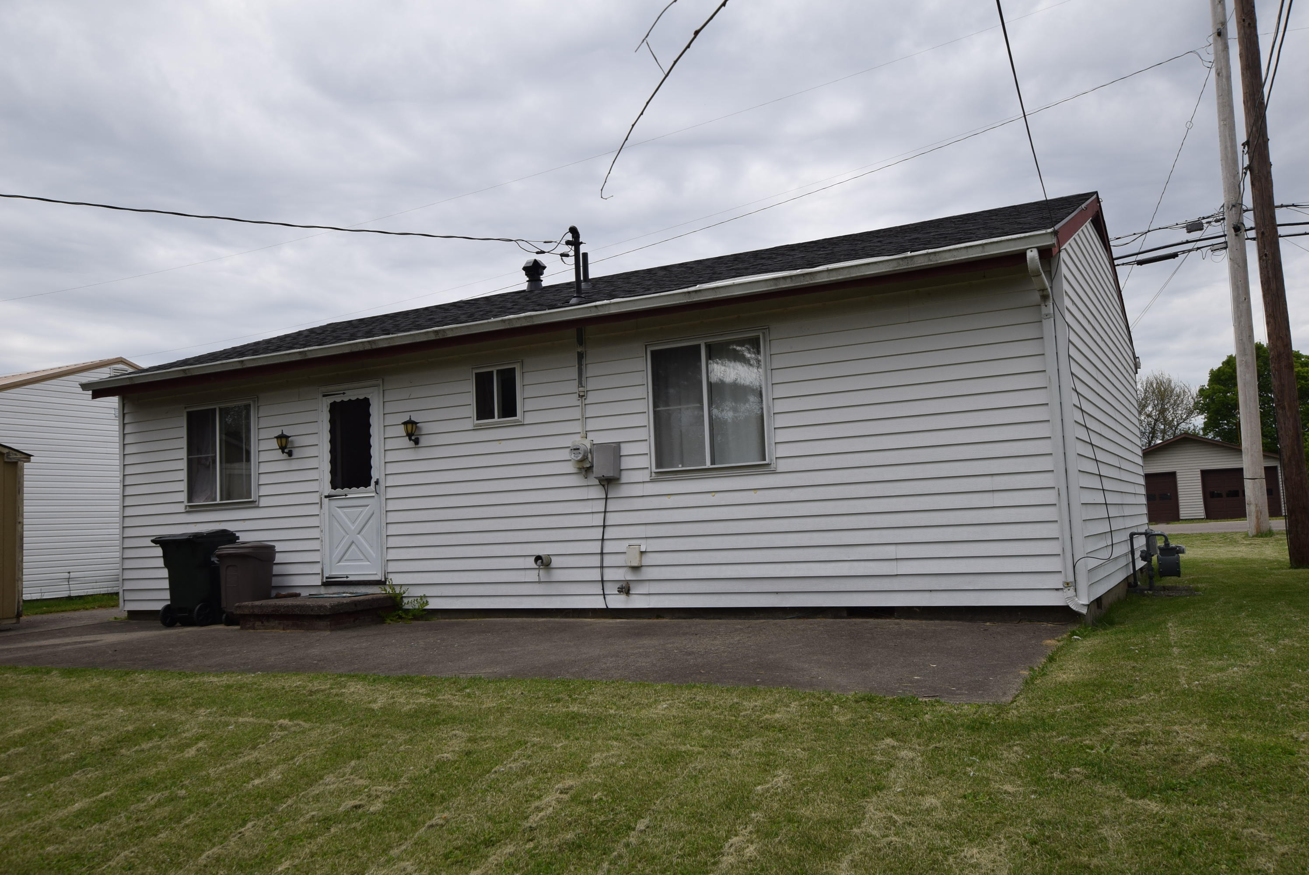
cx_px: 654
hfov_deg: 61.9
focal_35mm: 30
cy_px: 438
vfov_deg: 43.7
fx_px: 1092
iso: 200
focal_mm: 20
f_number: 9
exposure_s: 1/320
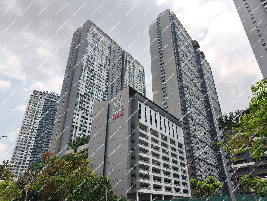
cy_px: 100
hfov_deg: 73.9
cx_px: 134
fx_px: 177
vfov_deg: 58.9
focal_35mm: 23
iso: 50
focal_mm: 6.06
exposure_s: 1/1132
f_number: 1.7
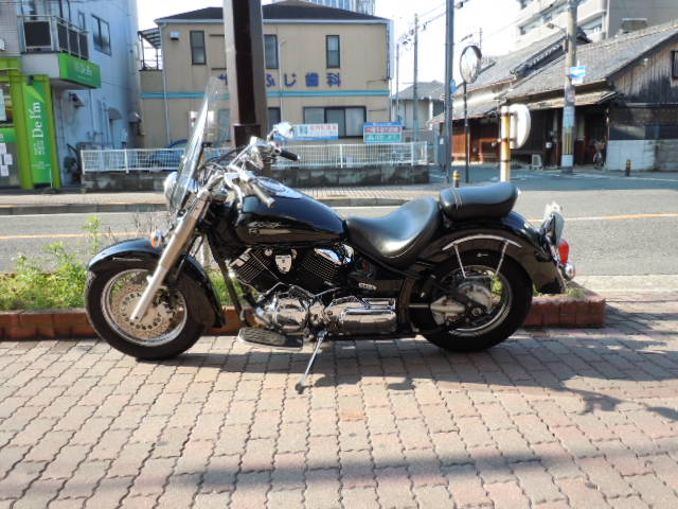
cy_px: 254
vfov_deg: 49.7
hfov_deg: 63.4
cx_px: 339
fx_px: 548
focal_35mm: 28
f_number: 3.7
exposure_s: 1/200
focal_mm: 5
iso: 100
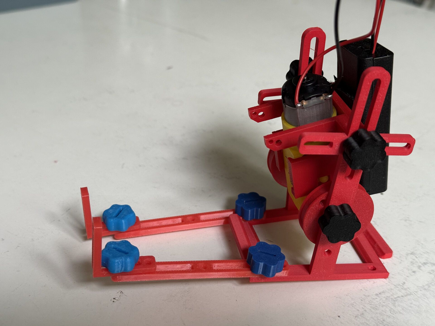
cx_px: 218
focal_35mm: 48
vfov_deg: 30.3
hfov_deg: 39.7
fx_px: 603
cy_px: 163
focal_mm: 6.76
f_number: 1.78
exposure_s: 1/60
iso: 125
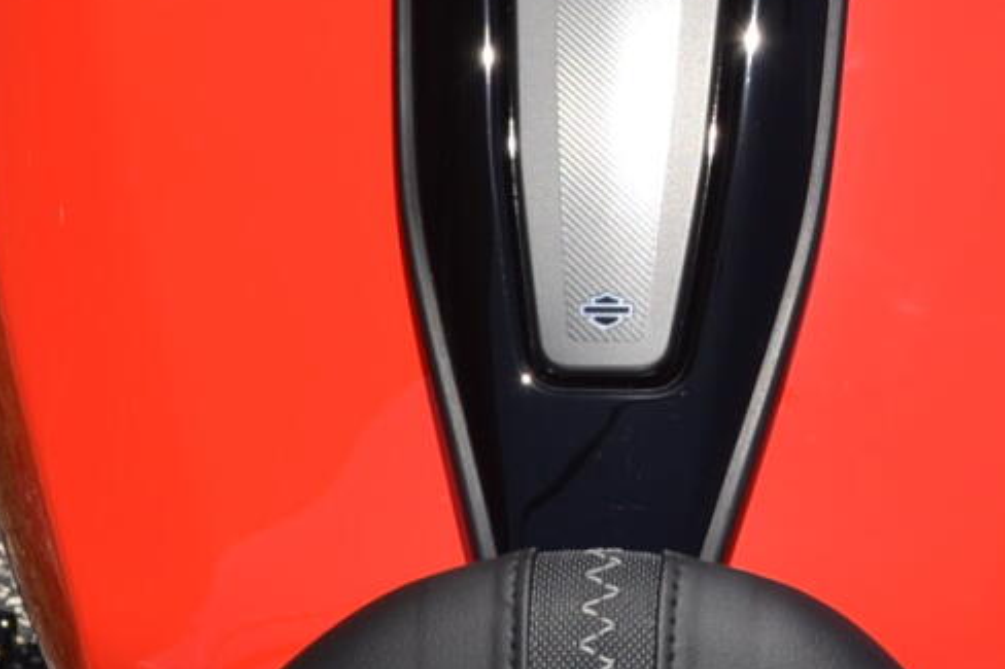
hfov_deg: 12.8
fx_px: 4465
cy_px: -619
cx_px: 684
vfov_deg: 8.2
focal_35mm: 160
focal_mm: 26
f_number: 10
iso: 100
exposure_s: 1/200
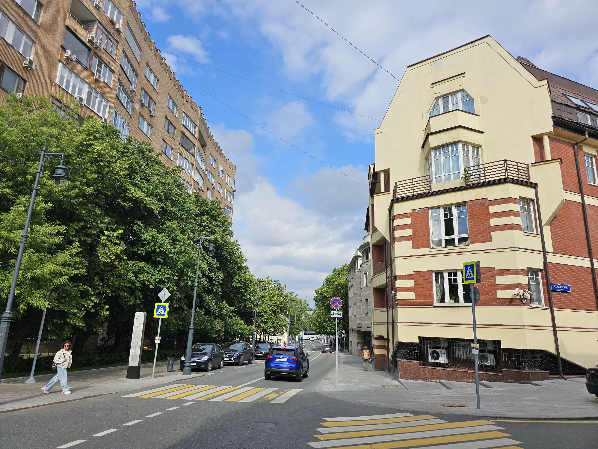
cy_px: 224
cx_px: 299
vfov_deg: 58.9
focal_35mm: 23
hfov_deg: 73.9
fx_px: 397
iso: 16
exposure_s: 1/1529
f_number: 1.7
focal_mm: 6.3
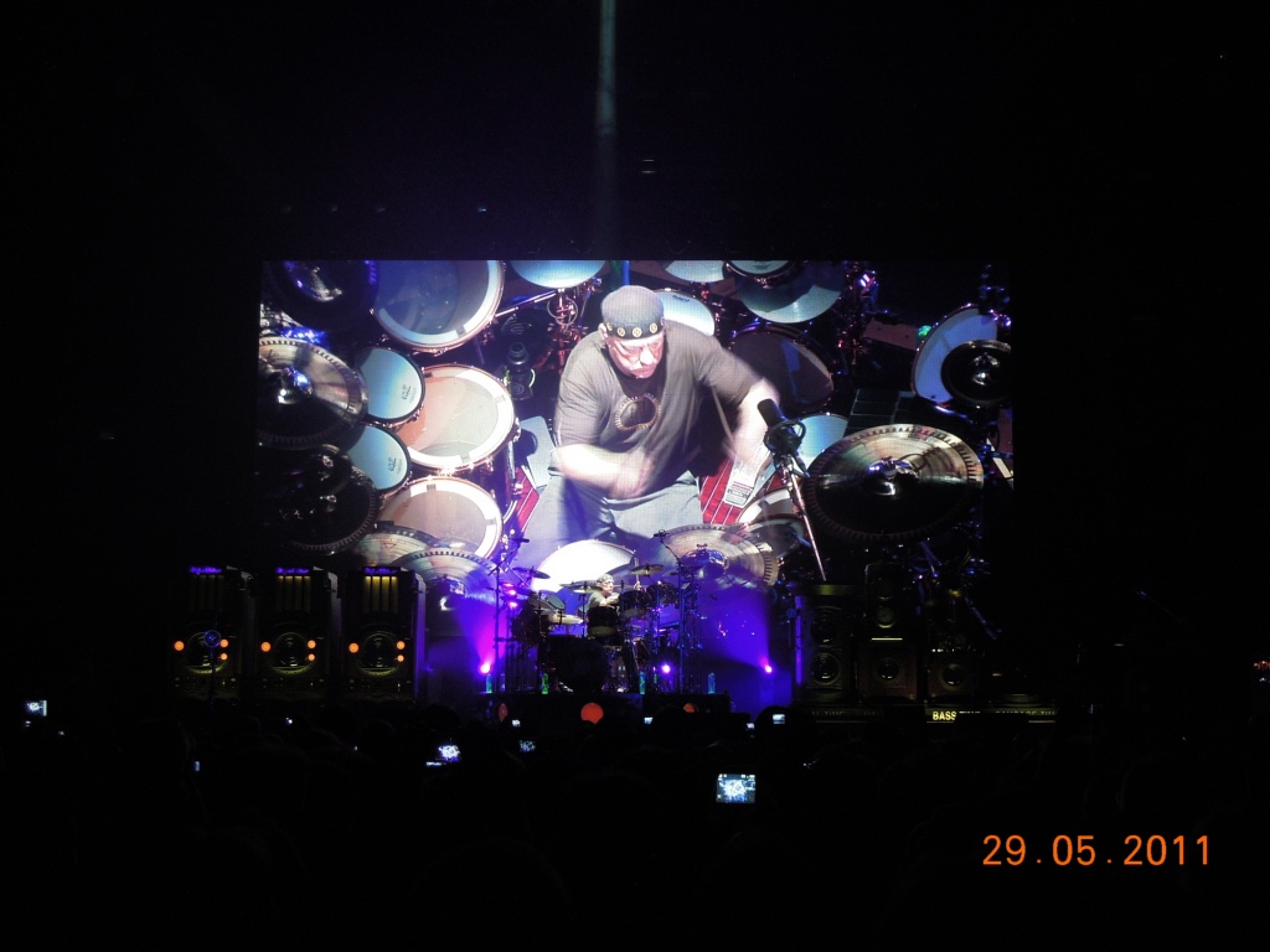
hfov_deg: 38.2
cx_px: 635
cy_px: 476
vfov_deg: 29.1
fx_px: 1834
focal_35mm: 50
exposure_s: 1/60
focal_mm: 9
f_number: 3.3
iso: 320
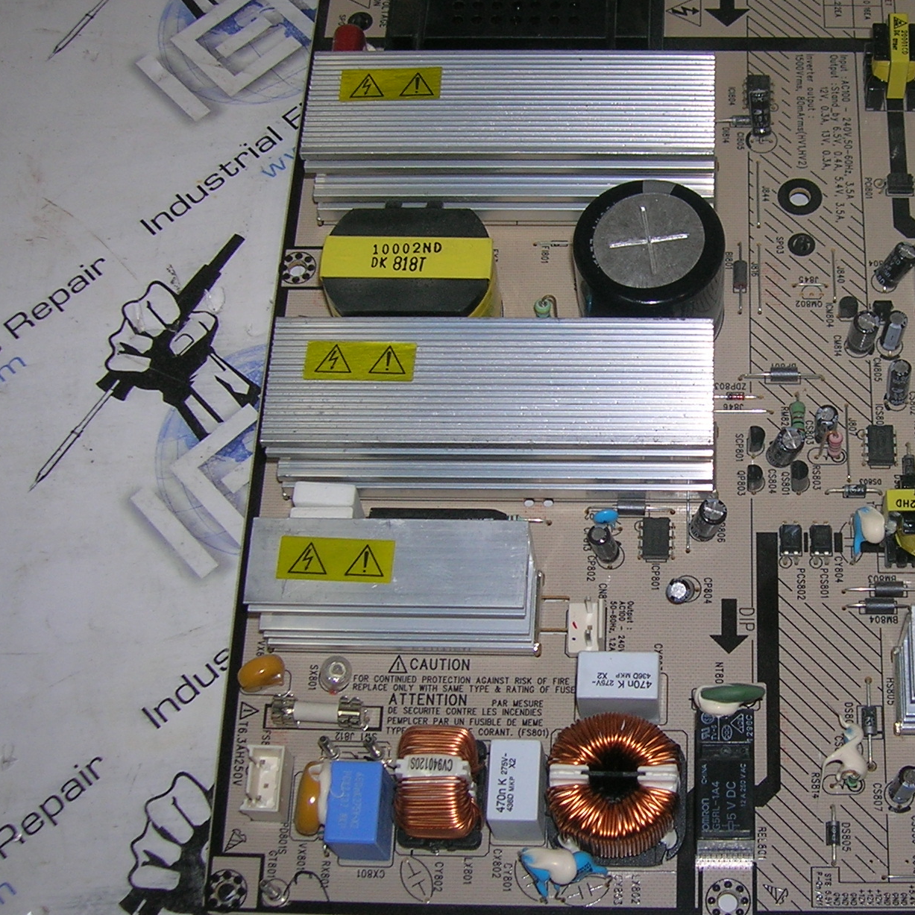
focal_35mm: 56
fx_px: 1675
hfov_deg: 29.9
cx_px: 726
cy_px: 462
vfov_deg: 30.6
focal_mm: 5.7
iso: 50
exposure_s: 1/60.1
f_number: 2.9
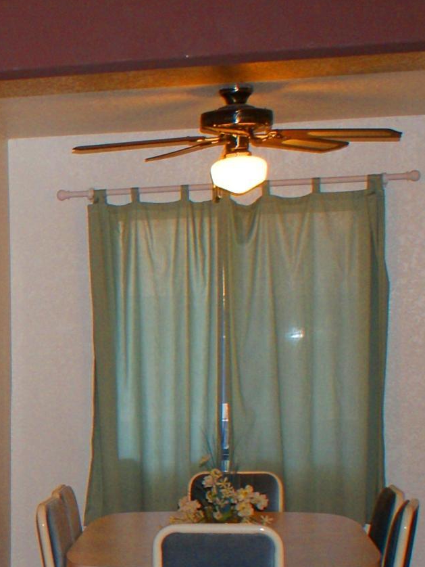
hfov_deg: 14.3
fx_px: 1522
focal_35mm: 93
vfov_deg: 20.9
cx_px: -309
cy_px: 447
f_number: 5.6
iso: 400
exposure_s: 1/60
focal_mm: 18
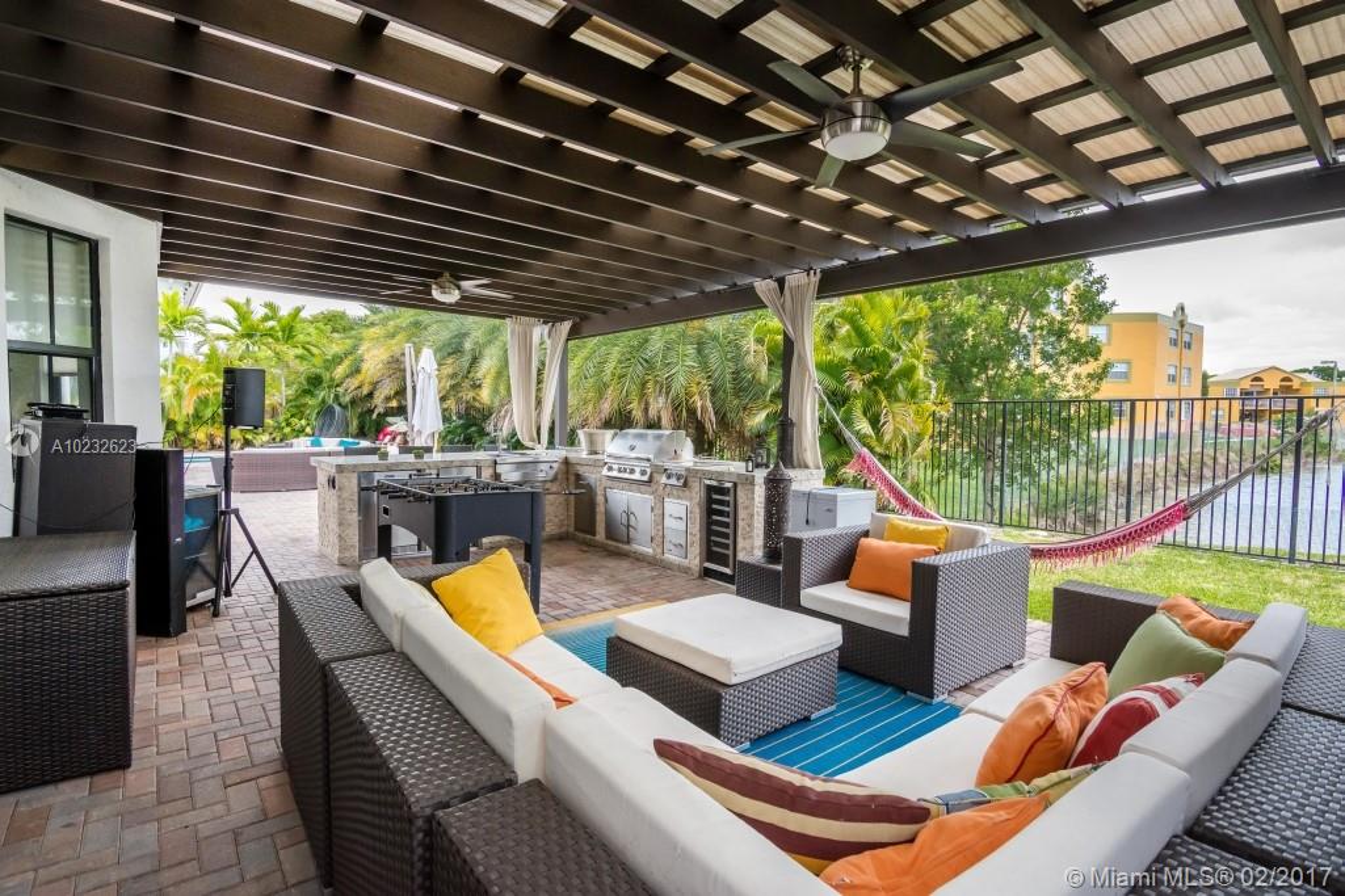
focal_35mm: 16
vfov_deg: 72.0
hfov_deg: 95.0
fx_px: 616
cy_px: 448
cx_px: 672
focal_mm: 11
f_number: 8
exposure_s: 1/350
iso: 800
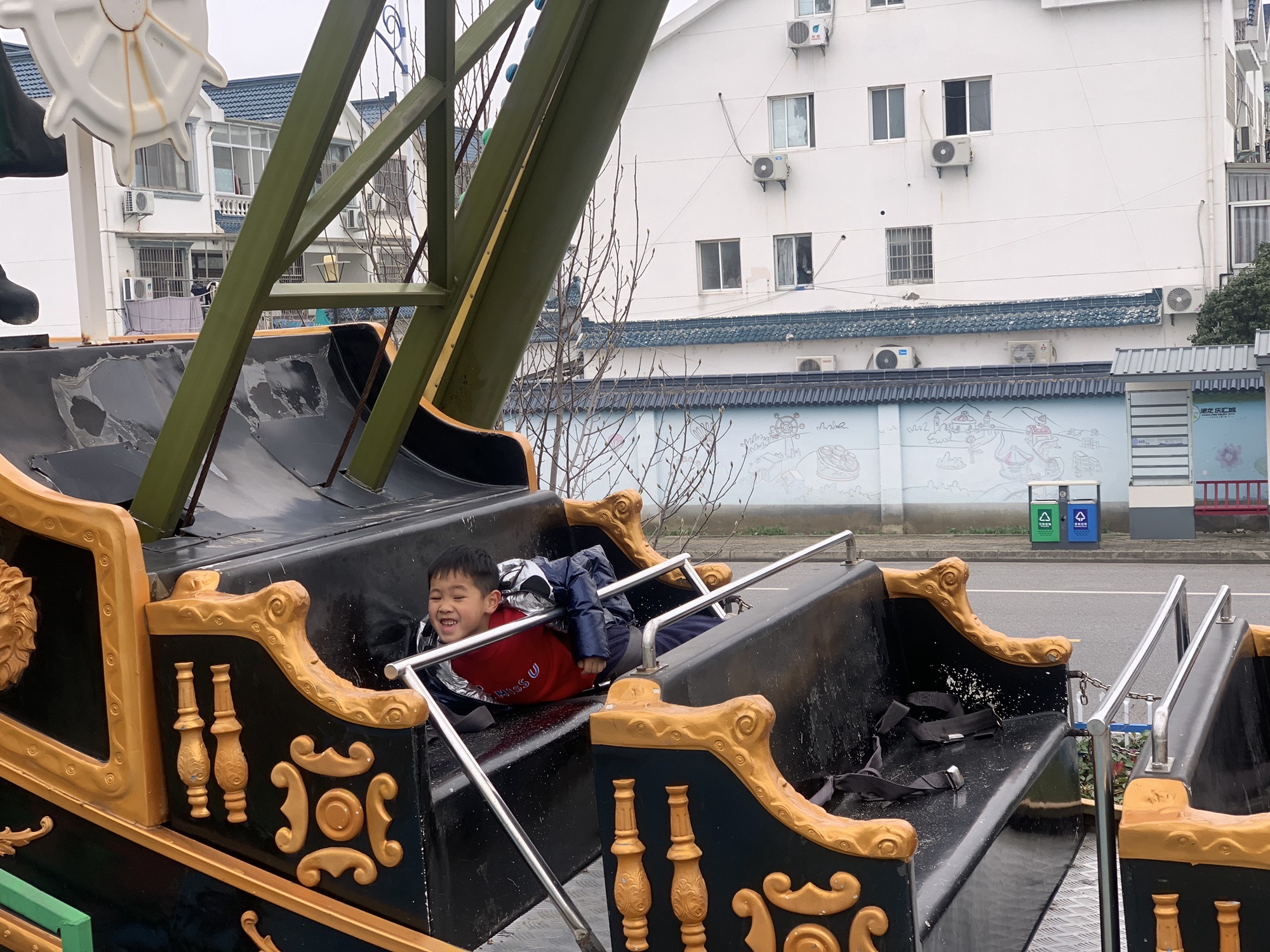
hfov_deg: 36.8
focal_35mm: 52
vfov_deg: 28.0
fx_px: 1908
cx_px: 635
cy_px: 476
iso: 16
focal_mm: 6
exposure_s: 1/62
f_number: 2.4
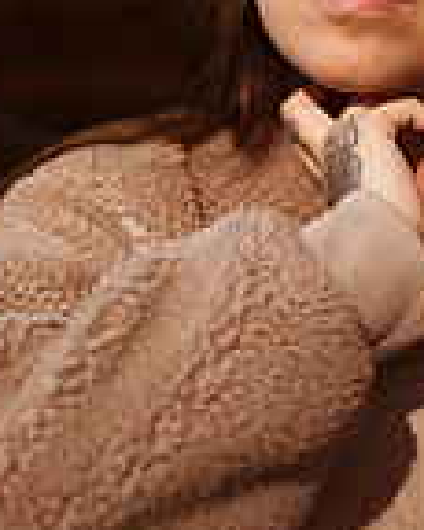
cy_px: 147
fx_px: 1617
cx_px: 262
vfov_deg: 18.5
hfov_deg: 14.9
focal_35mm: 103
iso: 50
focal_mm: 35
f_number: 2.2
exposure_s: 1/1250
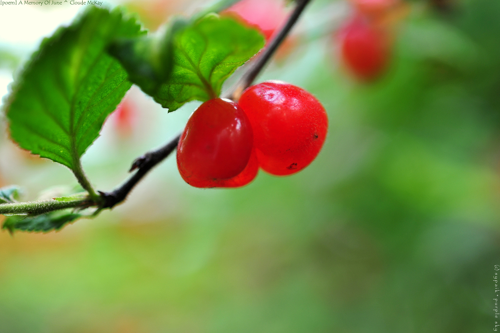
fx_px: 833
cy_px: 166
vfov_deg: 22.6
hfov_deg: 33.4
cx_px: 250
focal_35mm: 60
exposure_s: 1/80
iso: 200
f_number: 4
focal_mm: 60
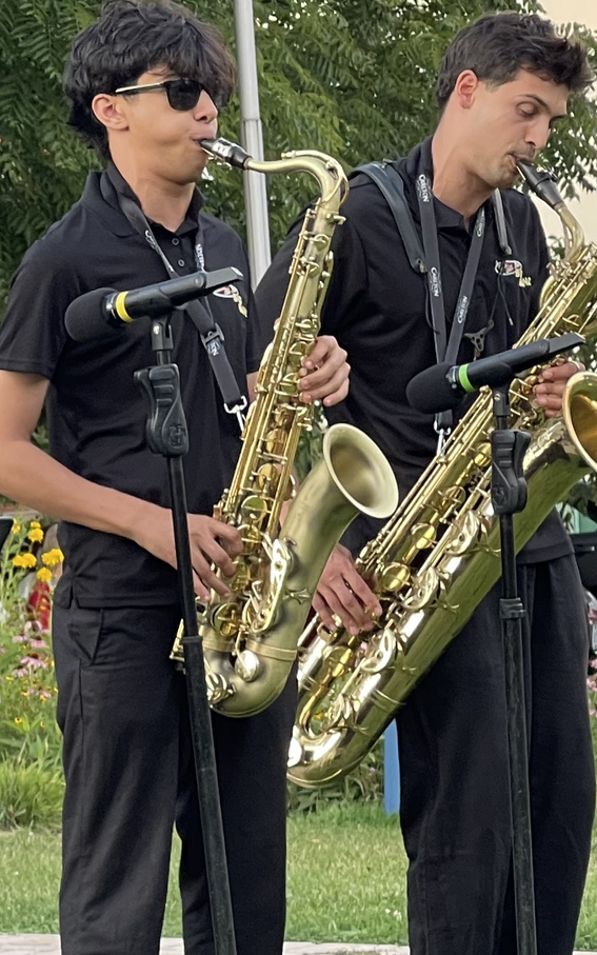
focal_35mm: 187
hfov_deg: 6.9
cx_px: -195
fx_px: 4867
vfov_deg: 11.2
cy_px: 612
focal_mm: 7.5
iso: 125
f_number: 2.2
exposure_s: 1/99
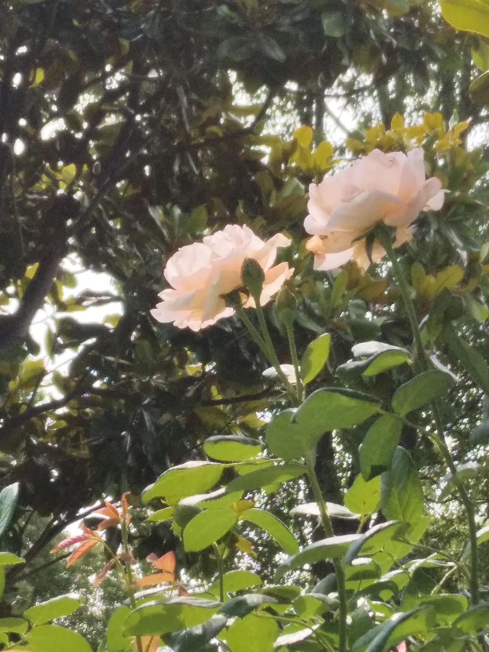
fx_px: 810
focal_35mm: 43
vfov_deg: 43.9
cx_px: 244
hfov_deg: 33.6
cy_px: 326
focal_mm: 3.88
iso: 125
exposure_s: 1/1666
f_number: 2
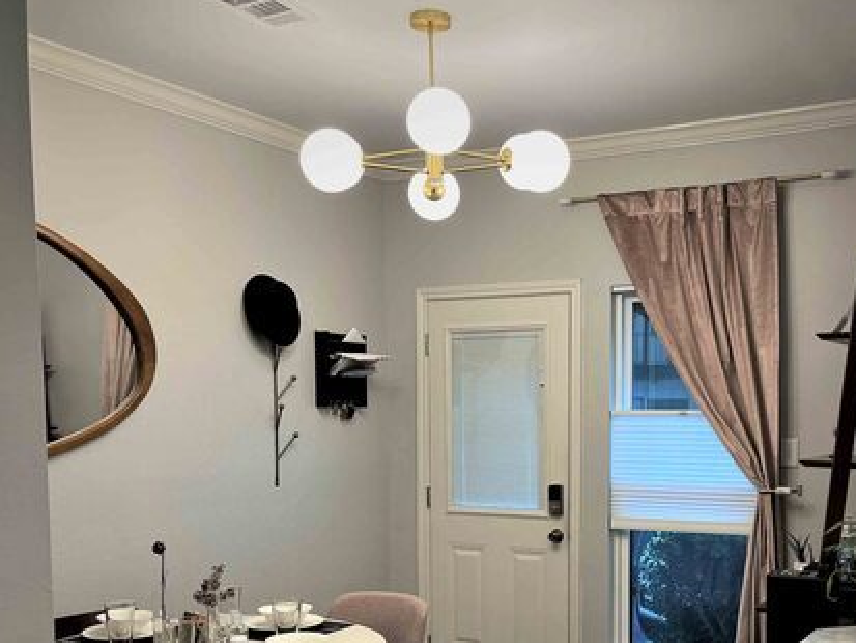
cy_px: 498
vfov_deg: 33.5
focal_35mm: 42
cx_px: 542
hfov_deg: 44.4
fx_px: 1039
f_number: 1.6
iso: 125
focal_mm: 5.1
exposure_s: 1/120
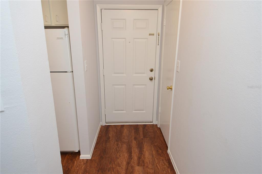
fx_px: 131
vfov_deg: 67.2
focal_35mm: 18
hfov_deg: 90.1
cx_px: 131
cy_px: 87
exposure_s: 1/60
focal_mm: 12
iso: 450
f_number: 4
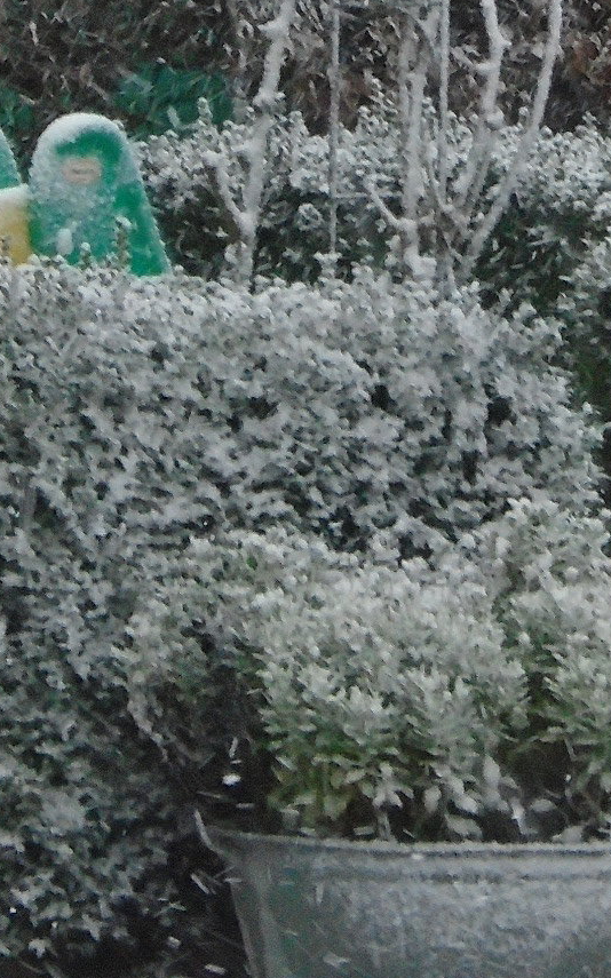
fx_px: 6771
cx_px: 604
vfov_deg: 8.2
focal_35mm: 254
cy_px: -269
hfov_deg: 5.2
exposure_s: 1/60
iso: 500
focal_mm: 14
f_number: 6.1
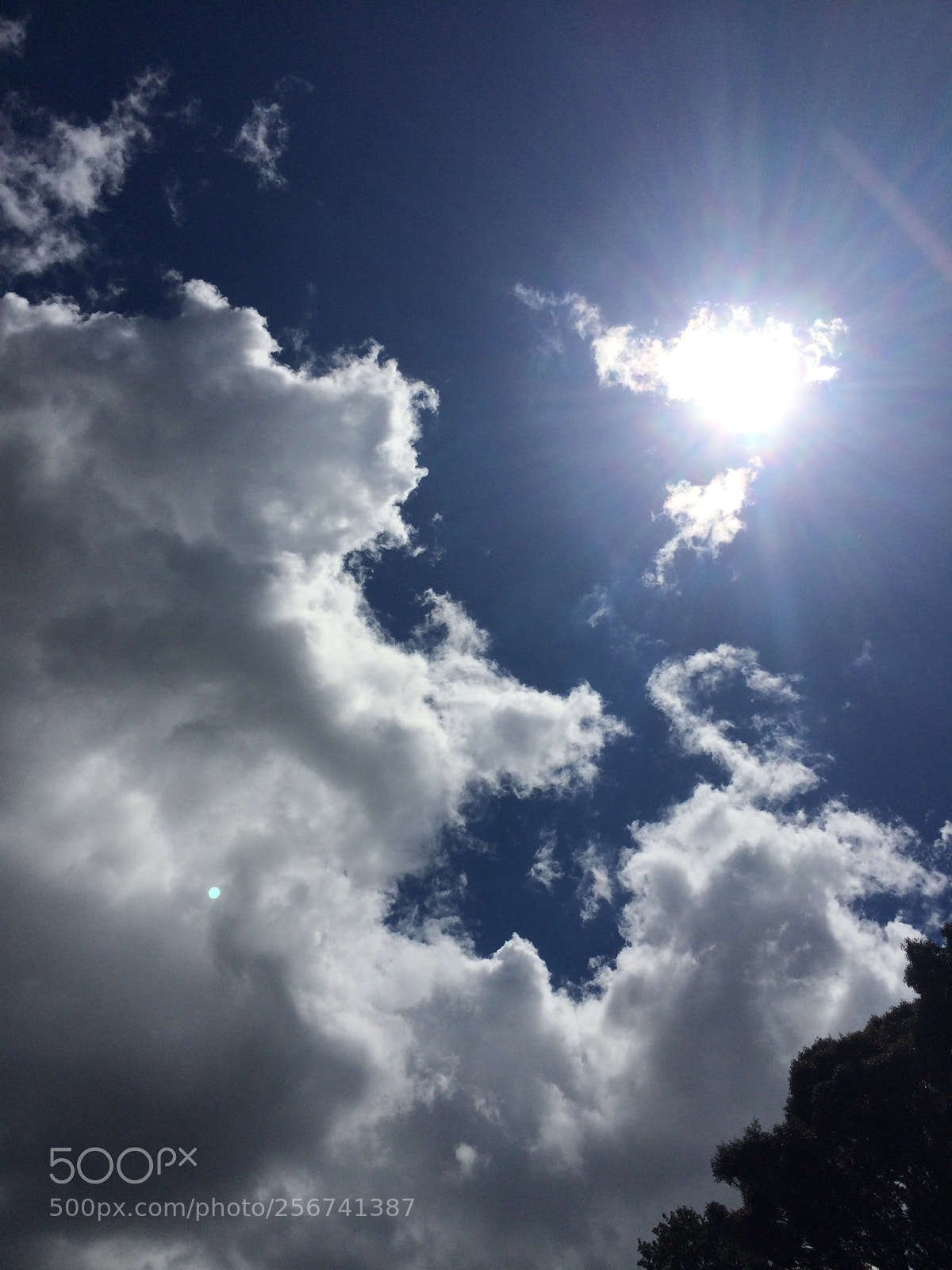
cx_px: 476
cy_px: 635
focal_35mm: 30
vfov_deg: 60.0
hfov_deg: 46.8
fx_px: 1100
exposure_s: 1/20833
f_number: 2.2
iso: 40
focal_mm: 4.12
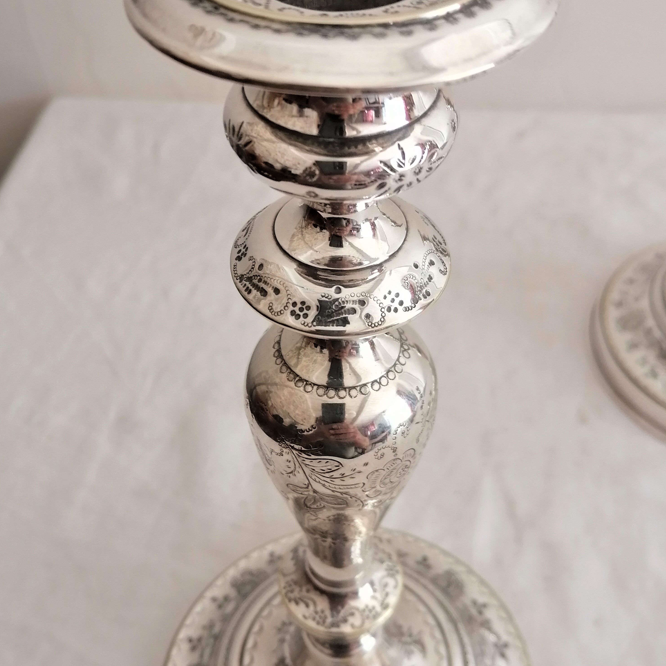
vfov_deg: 40.0
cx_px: 331
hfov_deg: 40.0
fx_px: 914
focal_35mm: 42
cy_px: 314
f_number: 1.8
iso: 80
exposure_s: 1/33.3
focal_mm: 5.4
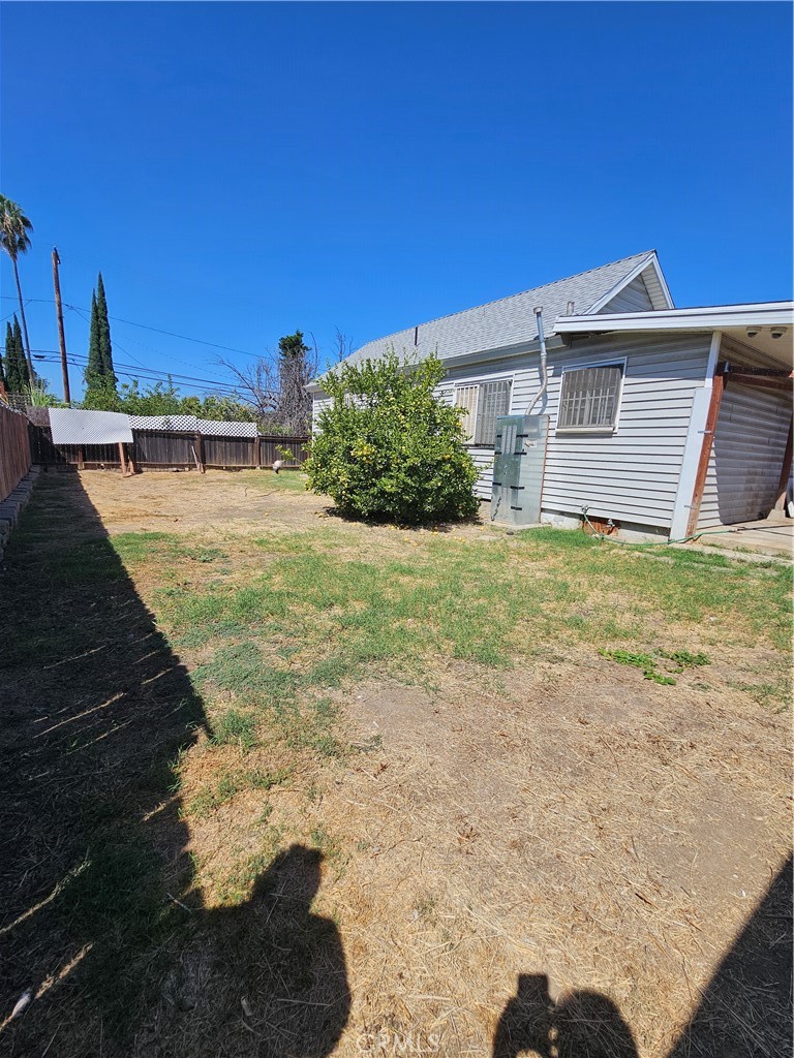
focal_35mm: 13
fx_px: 398
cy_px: 529
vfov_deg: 106.2
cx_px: 397
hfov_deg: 89.9
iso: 50
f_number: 2.2
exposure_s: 1/3168
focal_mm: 2.2
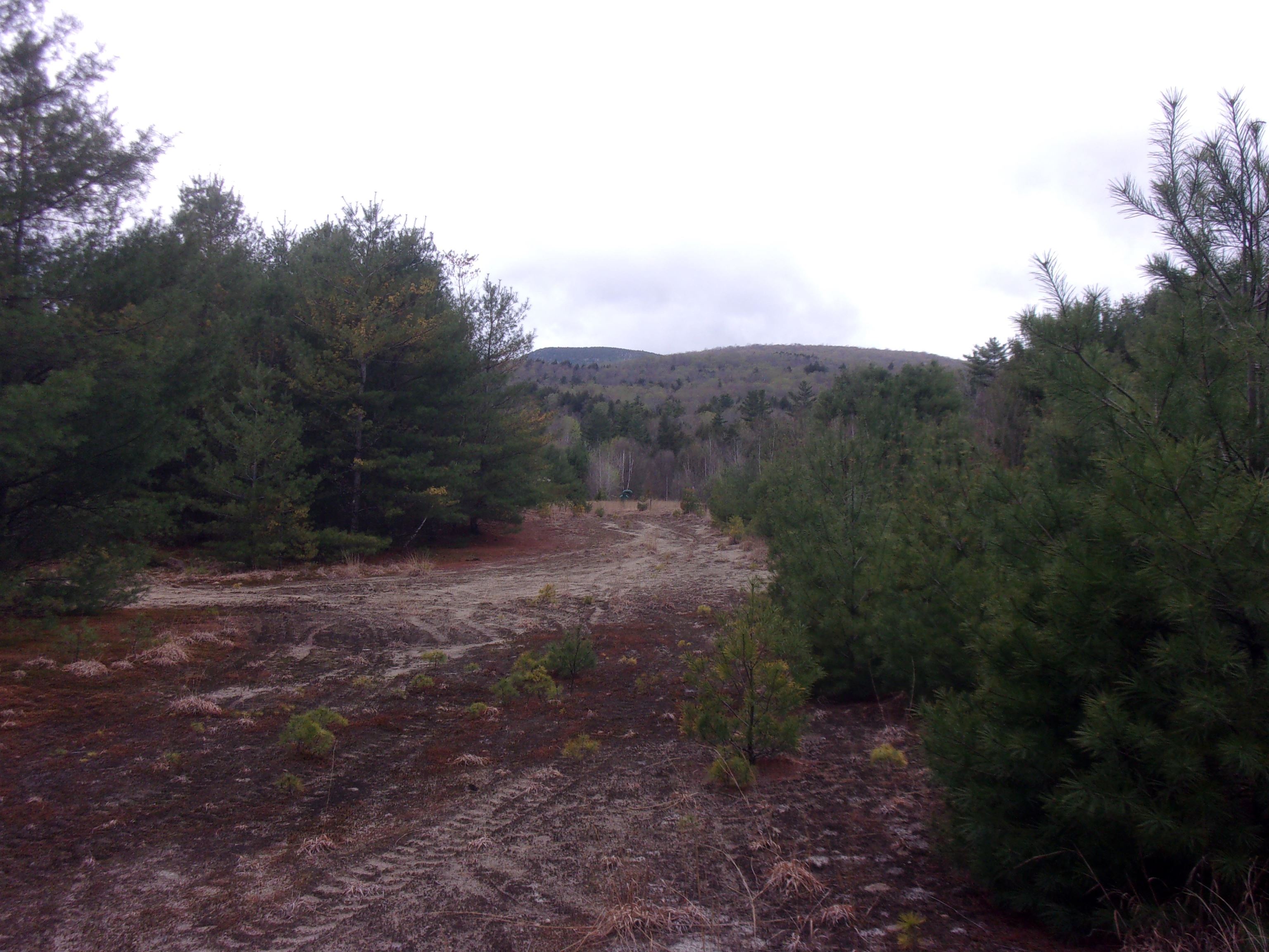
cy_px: 476
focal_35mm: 36
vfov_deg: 39.7
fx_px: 1320
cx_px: 634
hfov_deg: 51.4
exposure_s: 1/45
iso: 80
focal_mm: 6.4
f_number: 11.8
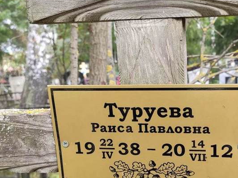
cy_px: 129
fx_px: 344
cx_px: 179
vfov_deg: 28.7
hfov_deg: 37.2
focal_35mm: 50
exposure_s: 1/100
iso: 128
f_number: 1.75
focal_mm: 4.77
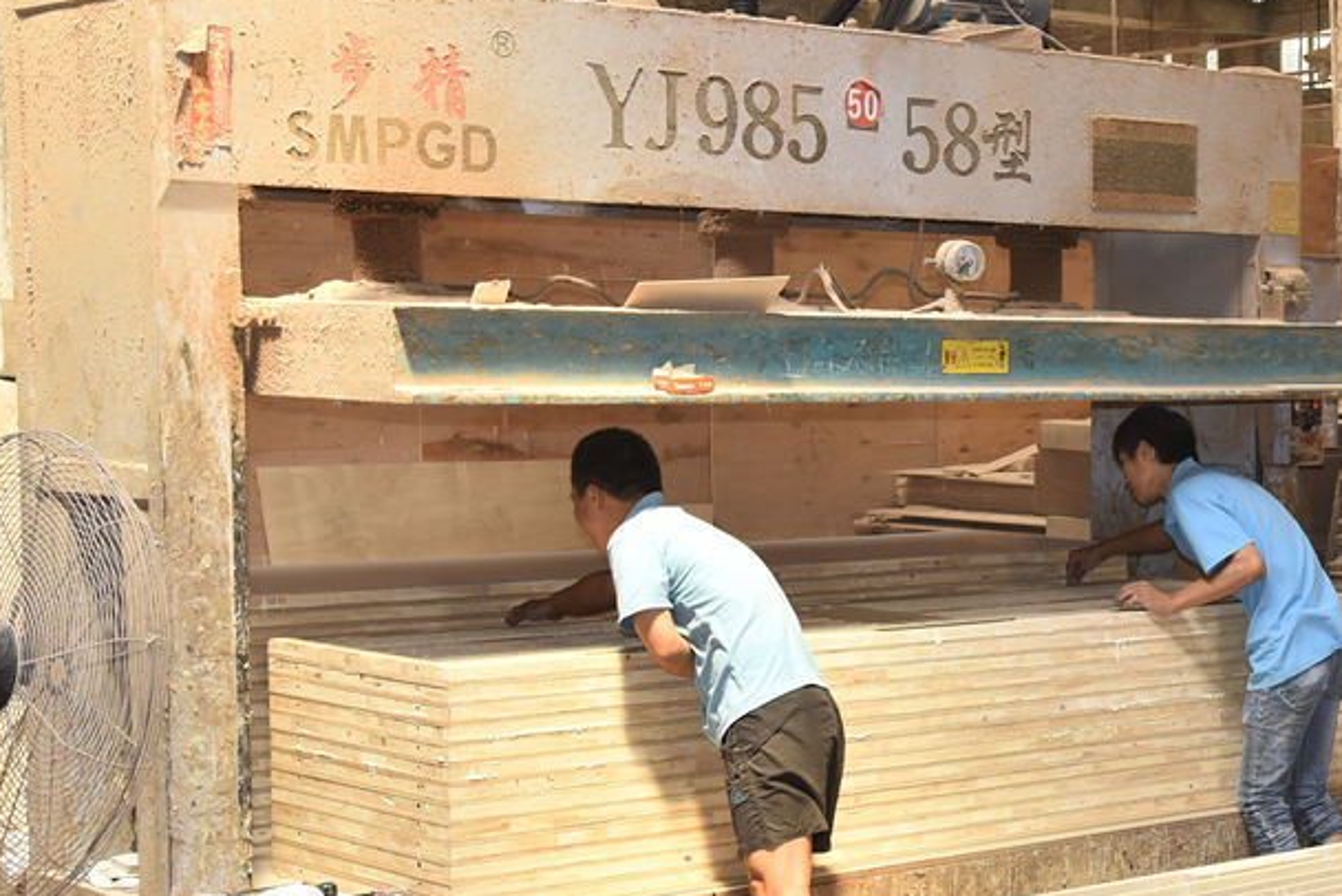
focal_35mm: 75
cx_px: 1190
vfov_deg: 18.2
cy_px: 586
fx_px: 2797
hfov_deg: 26.2
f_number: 7.1
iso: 800
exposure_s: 1/50
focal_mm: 38
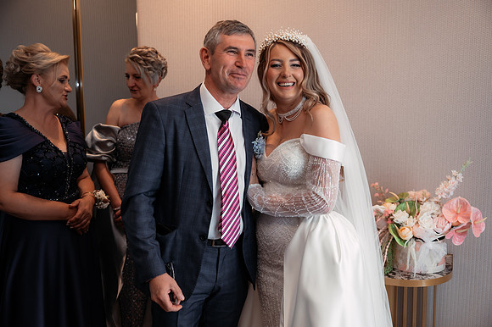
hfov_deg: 55.8
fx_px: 464
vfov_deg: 38.8
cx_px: 246
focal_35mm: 34
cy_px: 164
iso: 640
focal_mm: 34
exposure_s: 1/200
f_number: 2.8
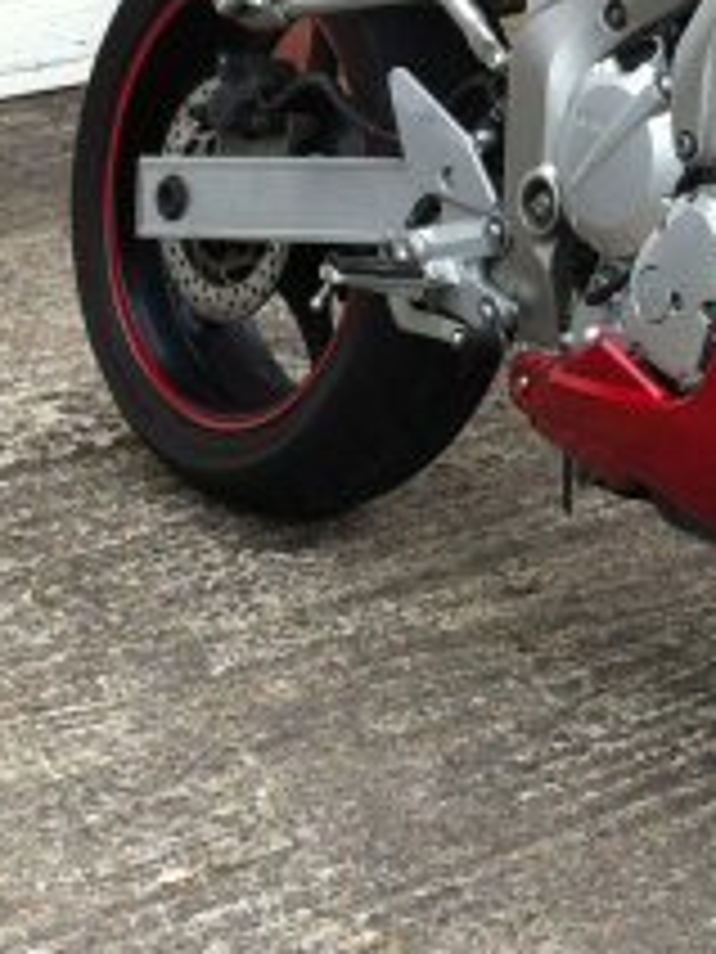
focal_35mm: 132
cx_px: 914
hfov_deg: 11.0
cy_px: 104
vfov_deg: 14.8
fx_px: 3640
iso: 80
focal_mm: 3.85
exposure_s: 1/135
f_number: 2.8
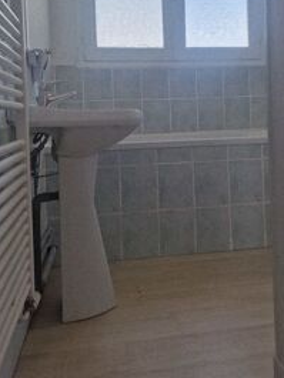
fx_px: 404
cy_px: 123
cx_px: 170
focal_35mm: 37
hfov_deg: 38.5
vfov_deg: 49.2
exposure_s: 1/180
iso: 50
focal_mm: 6.4
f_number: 1.8
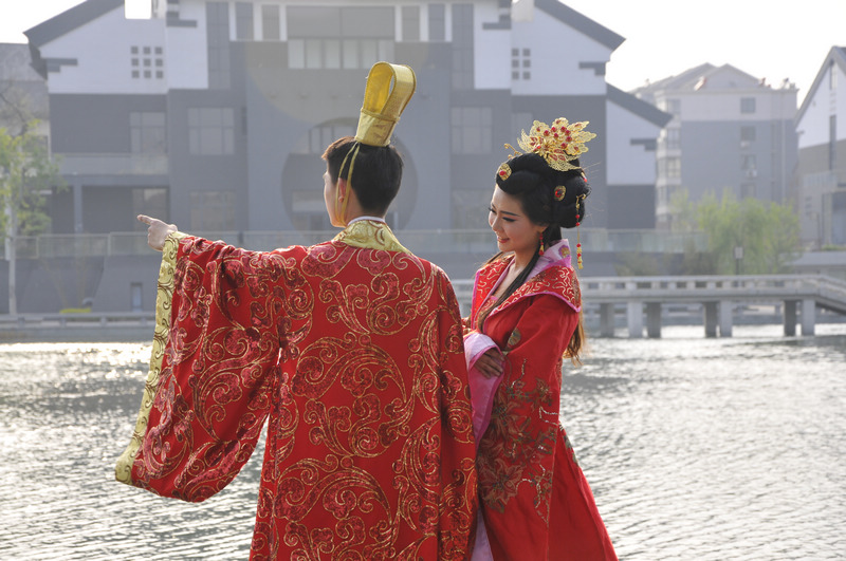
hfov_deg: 19.5
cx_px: 423
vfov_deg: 13.0
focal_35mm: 105
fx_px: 2464
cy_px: 280
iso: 200
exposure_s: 1/320
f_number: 5.6
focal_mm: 70
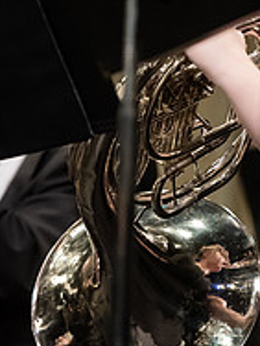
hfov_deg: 3.1
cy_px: 93
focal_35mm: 474
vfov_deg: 4.2
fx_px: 4747
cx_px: 315
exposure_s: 1/250
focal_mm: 160
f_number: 3.2
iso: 2500
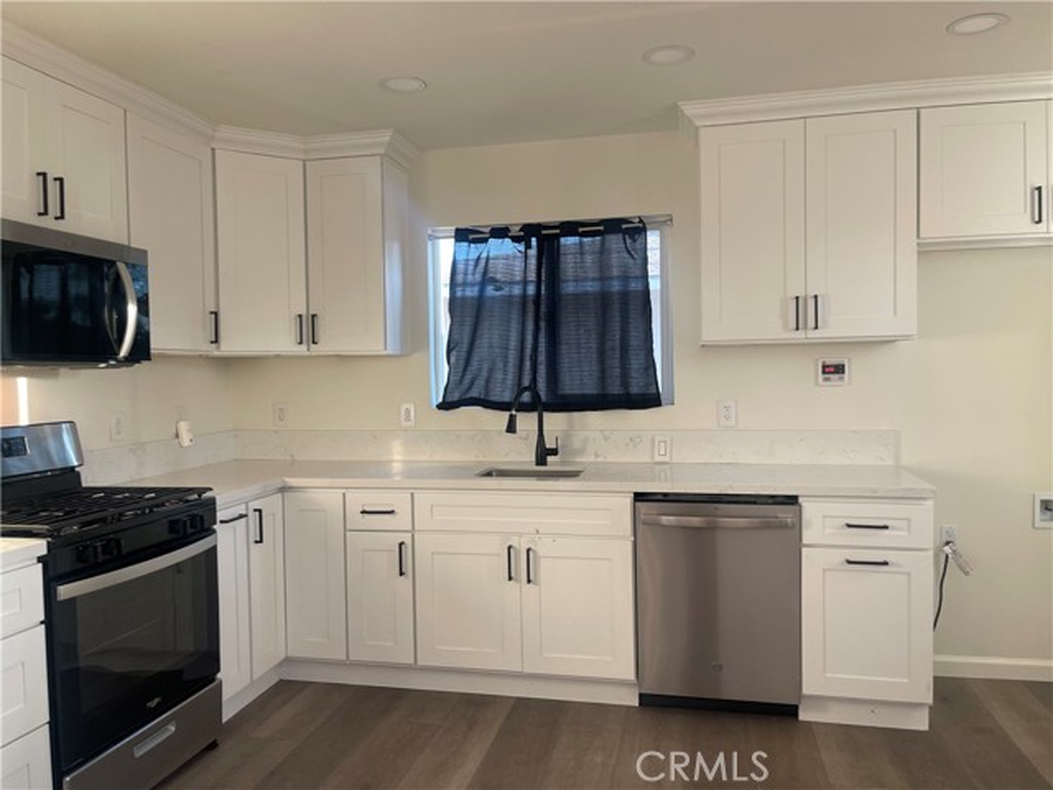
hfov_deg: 69.4
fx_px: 760
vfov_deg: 54.9
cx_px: 526
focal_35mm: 25
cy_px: 395
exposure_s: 1/60
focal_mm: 5.1
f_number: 1.6
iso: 100
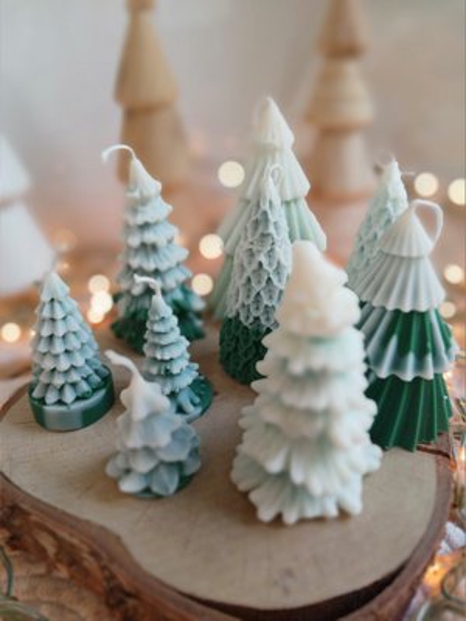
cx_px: 233
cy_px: 310
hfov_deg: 53.1
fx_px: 467
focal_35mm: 26
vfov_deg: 67.3
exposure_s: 1/50.3
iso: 50
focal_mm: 3.98
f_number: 1.8
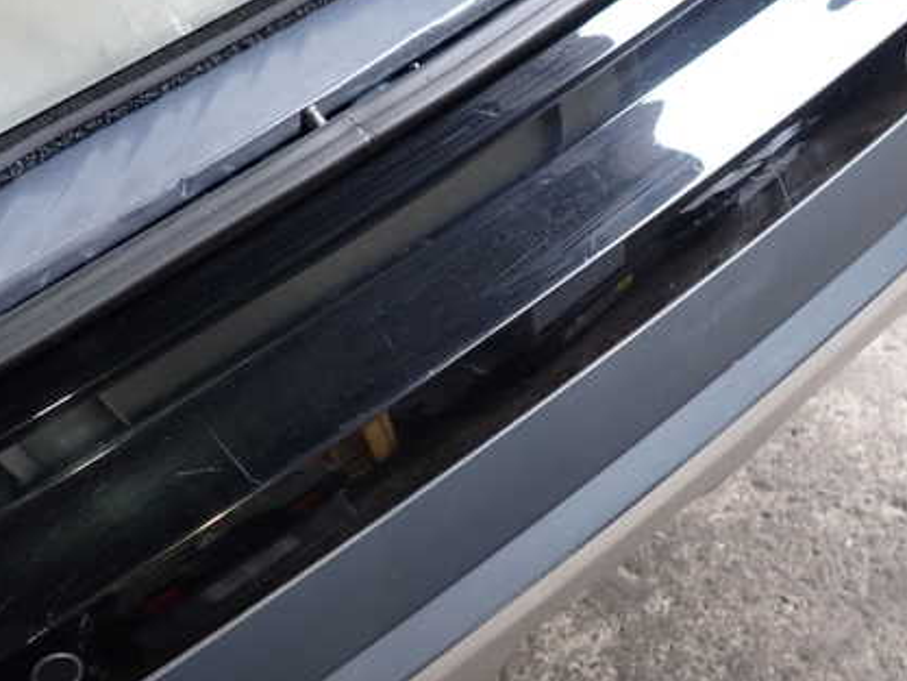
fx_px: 944
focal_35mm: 36
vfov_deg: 39.7
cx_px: 435
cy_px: 320
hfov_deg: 51.3
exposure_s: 1/30
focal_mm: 4.5
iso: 200
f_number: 2
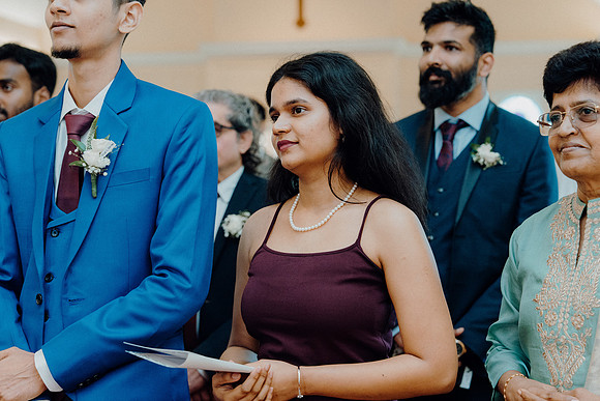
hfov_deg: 28.8
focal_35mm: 70
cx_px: 300
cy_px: 200
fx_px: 1167
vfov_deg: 19.5
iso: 2500
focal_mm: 70
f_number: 3.5
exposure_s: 1/250
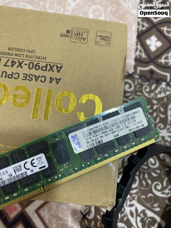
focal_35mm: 25
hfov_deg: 54.9
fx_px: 165
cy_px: 114
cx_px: 86
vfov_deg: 69.4
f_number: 1.8
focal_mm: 4.25
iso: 160
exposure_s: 1/50
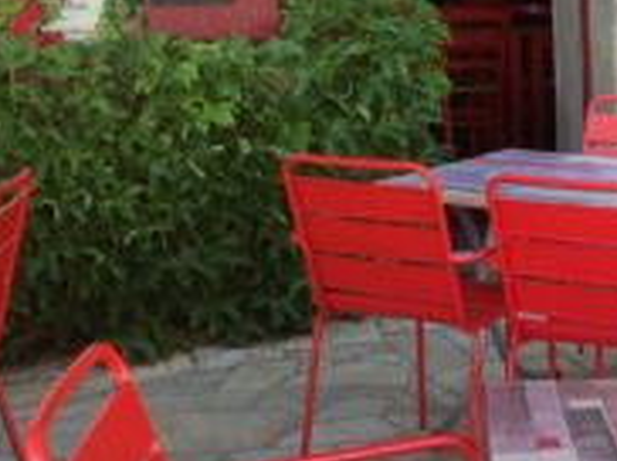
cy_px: 308
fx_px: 1602
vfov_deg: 16.3
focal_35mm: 90
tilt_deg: -12.6
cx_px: 673
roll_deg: +0.9
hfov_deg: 20.8
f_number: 2.4
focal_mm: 4.28
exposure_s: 1/120
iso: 64
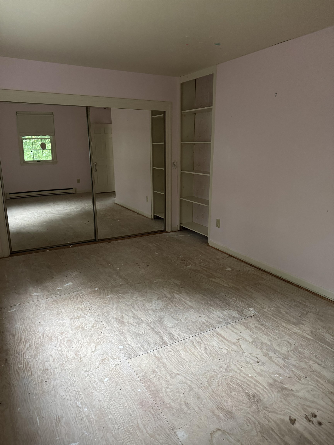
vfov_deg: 71.6
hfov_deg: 56.8
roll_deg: +0.0
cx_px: 167
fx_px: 309
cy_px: 222
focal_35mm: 24
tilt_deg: -14.1
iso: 800
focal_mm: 6.76
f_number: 1.78
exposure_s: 1/50
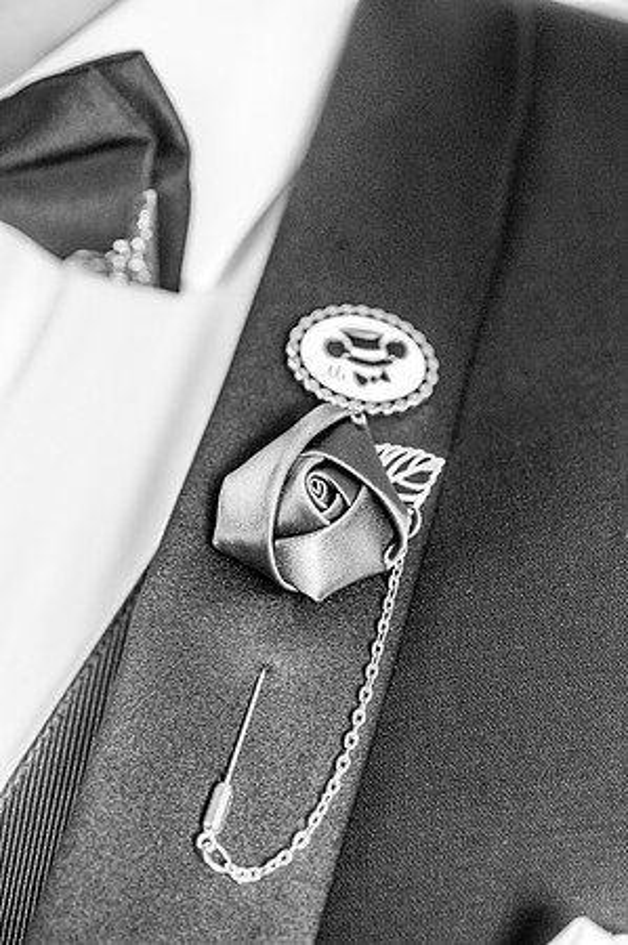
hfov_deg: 13.0
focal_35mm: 105
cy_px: 472
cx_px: 314
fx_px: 2754
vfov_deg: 19.5
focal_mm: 105
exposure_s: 1/125
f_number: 4
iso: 2000
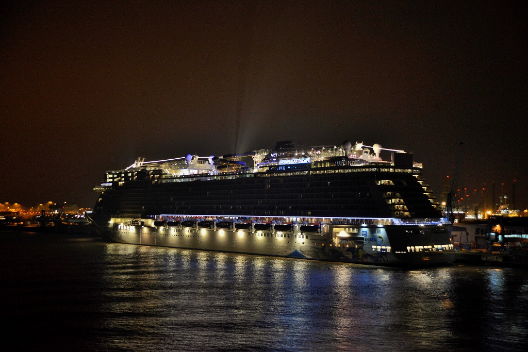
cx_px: 264
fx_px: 660
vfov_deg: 29.9
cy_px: 176
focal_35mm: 45
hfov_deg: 43.6
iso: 1600
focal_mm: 45
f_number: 3.5
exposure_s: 1/50
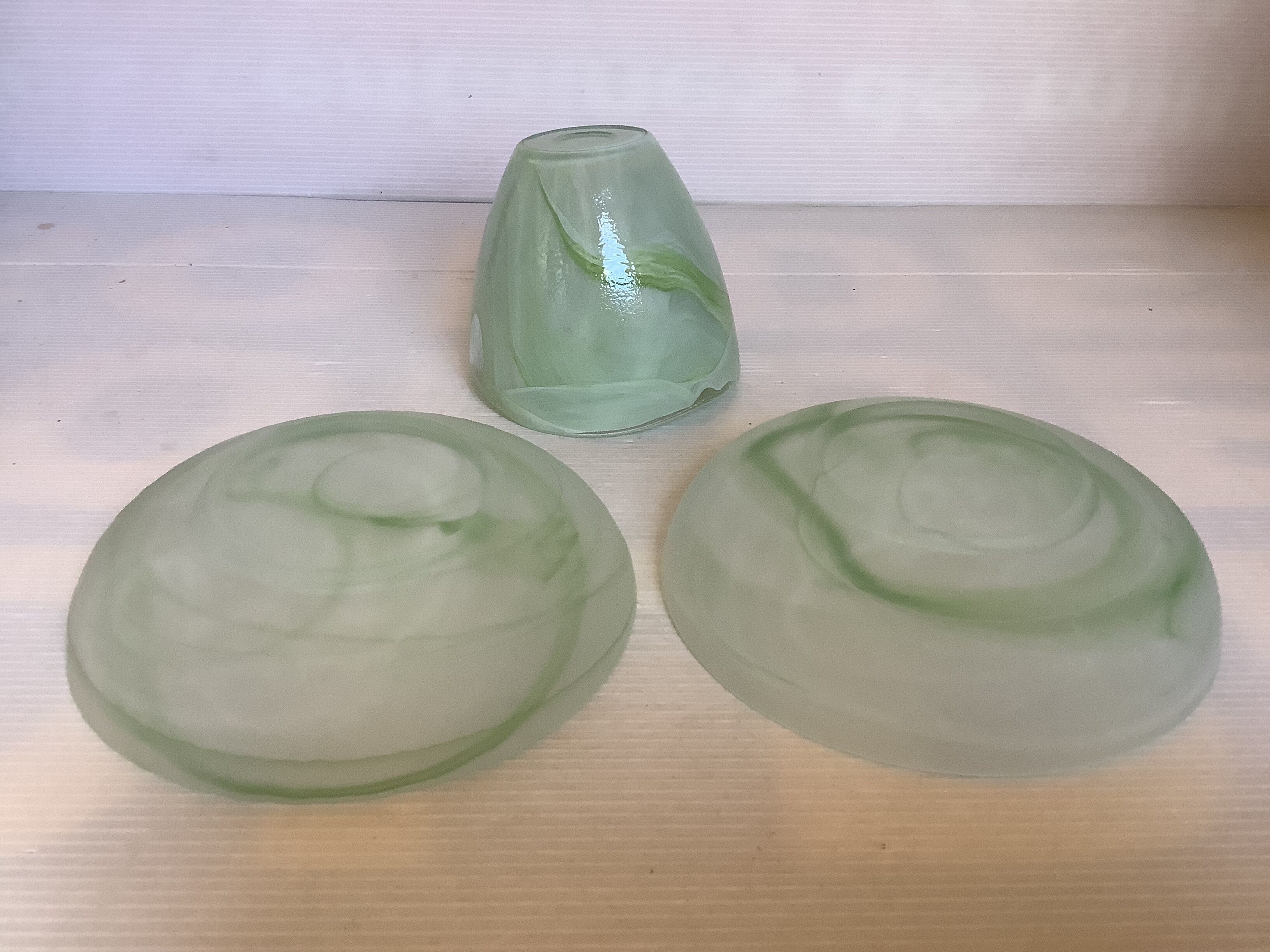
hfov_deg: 58.4
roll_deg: -0.5
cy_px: 476
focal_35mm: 31
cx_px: 635
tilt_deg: -31.3
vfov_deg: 45.4
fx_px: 1137
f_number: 2.4
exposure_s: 1/100
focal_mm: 3.3
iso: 100
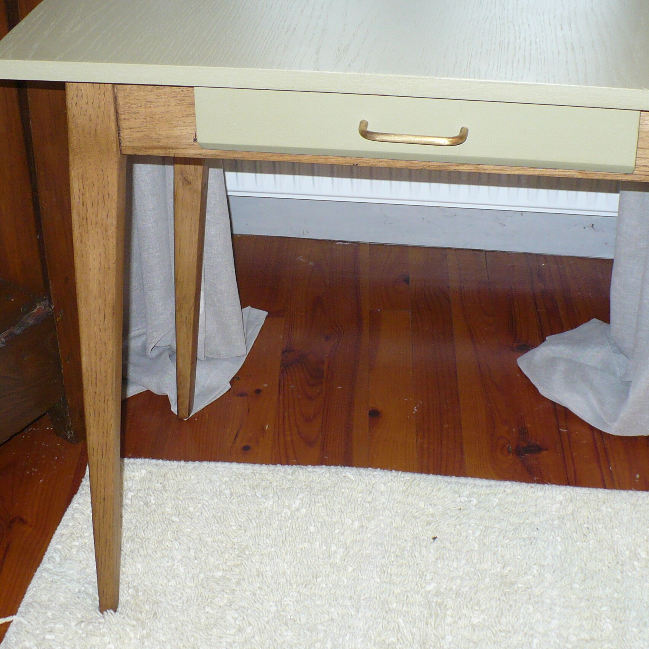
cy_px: 294
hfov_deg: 29.0
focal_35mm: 59
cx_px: 384
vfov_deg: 29.1
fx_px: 1251
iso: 125
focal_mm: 6.1
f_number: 2.8
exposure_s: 1/30
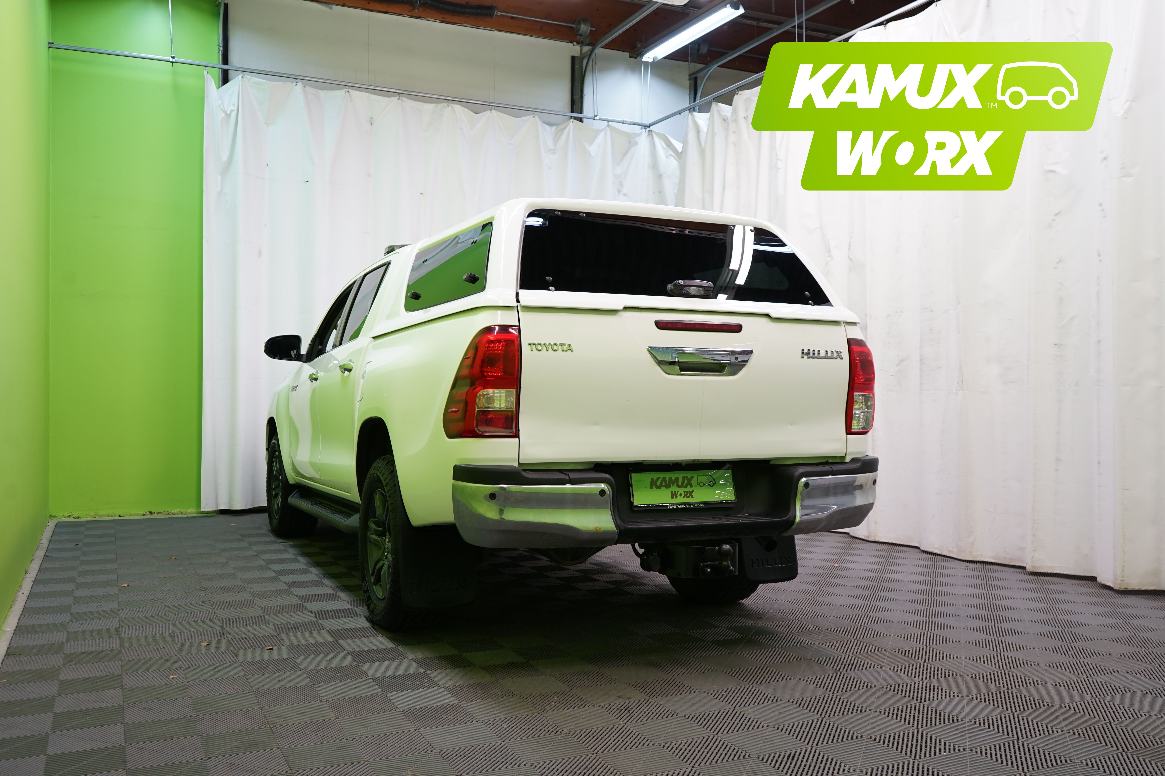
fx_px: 1003
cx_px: 582
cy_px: 388
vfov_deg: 42.3
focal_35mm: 31
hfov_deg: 60.3
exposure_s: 1/50
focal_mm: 31
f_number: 5.6
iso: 500
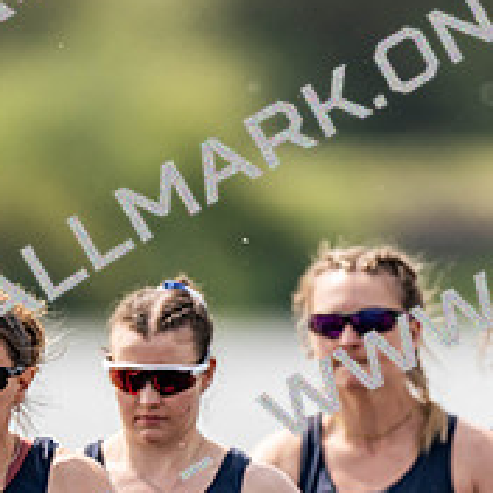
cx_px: 53
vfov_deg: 1.0
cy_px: 483
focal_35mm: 1678
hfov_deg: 1.0
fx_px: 27038
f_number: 4
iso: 280
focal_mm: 600
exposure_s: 1/2500
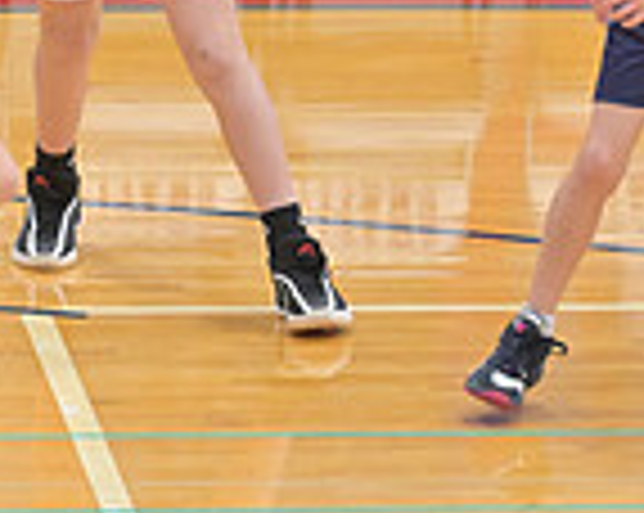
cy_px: -238
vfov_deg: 2.0
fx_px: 14523
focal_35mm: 763
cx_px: 77
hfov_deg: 2.5
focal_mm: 200
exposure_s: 1/400
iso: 4000
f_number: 4
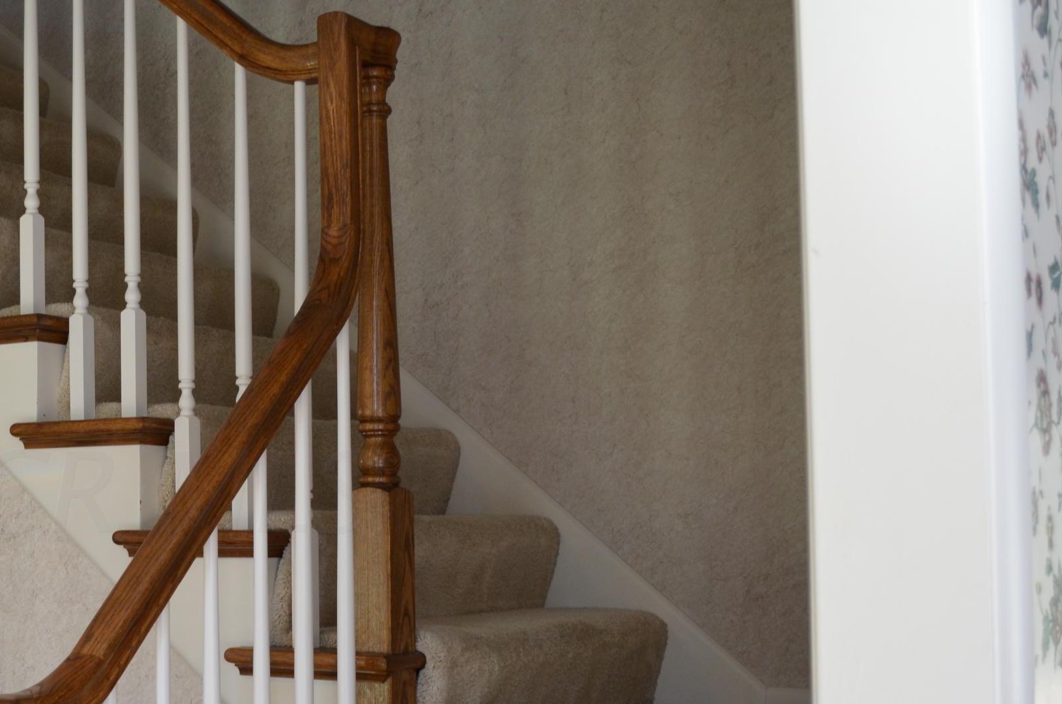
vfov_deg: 21.7
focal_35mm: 62
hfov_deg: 31.4
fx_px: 1825
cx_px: 172
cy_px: 491
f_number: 4
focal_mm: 22
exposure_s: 1/60
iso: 400
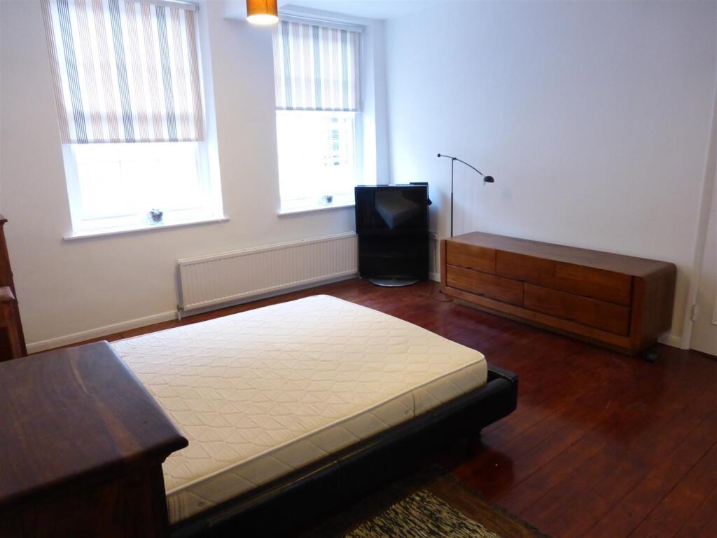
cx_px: 358
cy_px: 269
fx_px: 497
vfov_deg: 56.8
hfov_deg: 71.6
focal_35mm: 24
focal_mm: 4.3
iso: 400
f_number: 3.3
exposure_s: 1/6
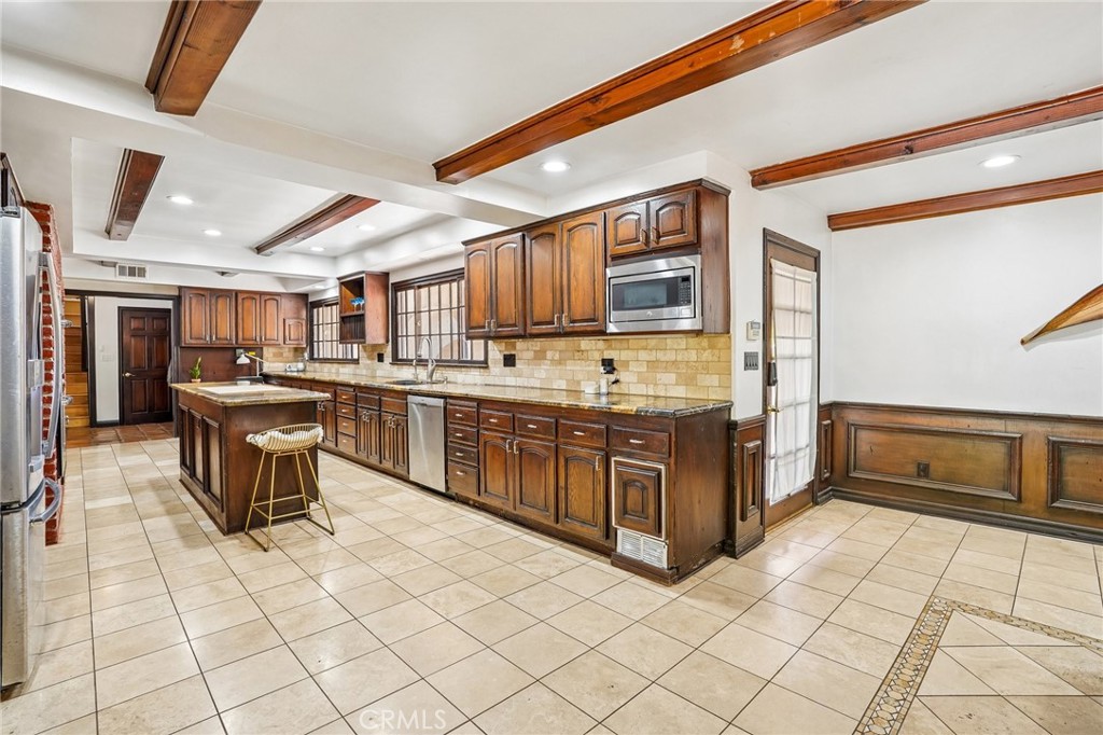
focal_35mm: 16
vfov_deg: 73.7
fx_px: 490
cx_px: 552
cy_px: 368
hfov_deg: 96.8
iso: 400
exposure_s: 1/6
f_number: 8
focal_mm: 16
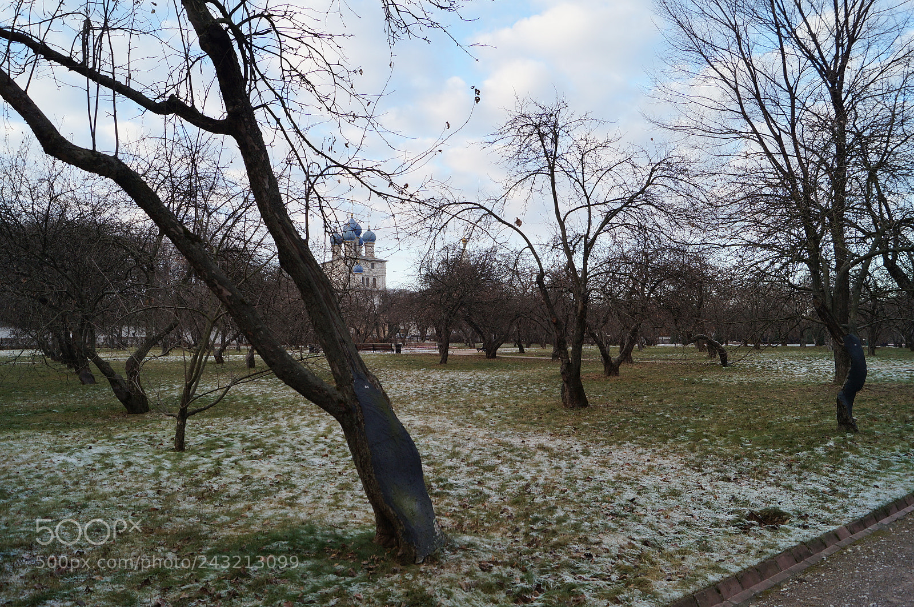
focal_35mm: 27
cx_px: 457
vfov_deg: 47.8
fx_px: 685
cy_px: 304
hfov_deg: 67.4
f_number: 5.6
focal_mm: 18
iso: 100
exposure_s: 1/80
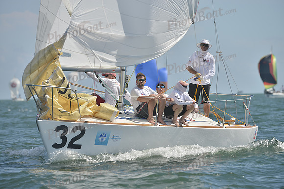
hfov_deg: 7.1
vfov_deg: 4.7
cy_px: 94
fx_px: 2288
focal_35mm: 290
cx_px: 142
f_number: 6.3
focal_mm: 290
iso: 200
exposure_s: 1/1250
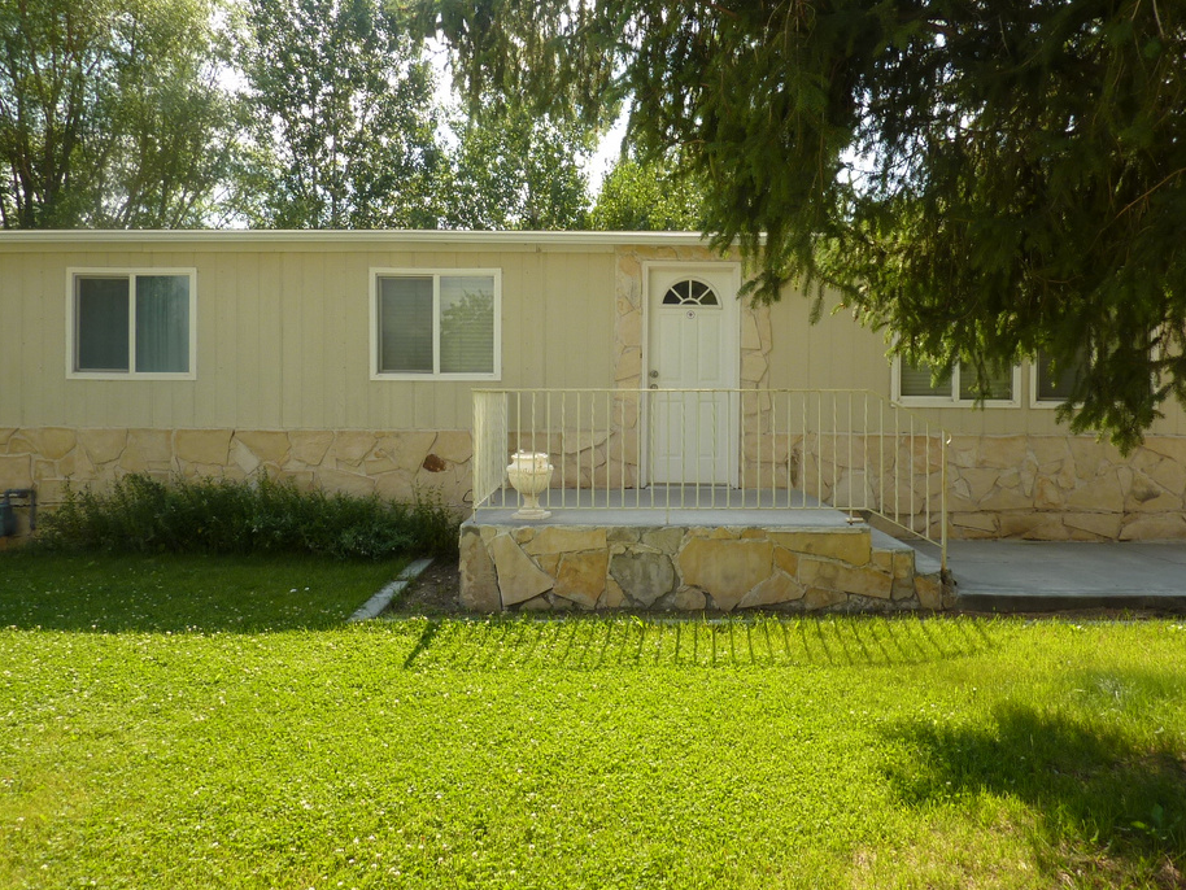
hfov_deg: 63.4
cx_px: 607
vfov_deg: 49.7
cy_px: 415
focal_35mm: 28
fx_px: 960
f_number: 4
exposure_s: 1/200
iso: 80
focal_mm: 4.1
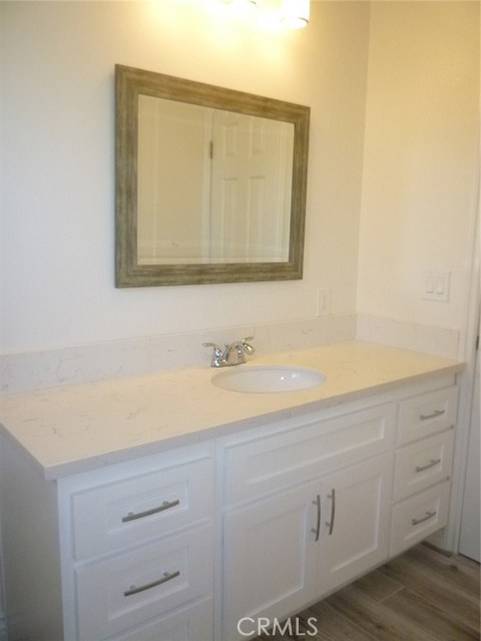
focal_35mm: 29
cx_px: 240
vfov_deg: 61.7
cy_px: 320
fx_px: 537
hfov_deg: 48.2
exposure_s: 1/100
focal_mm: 5.2
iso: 400
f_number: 3.3
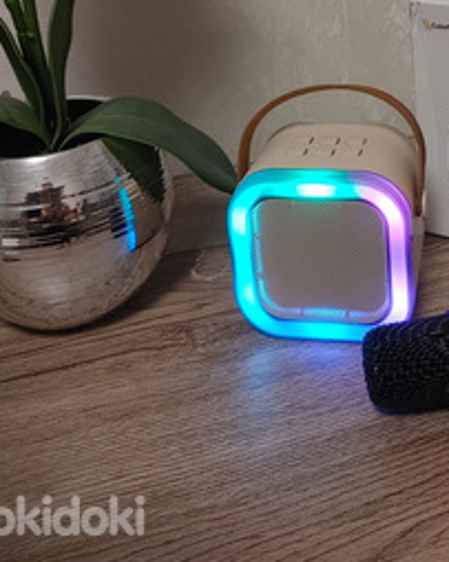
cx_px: 340
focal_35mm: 50
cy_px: 40
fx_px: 831
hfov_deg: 29.7
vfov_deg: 34.9
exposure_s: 1/33
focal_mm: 4.81
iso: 650
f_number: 1.8
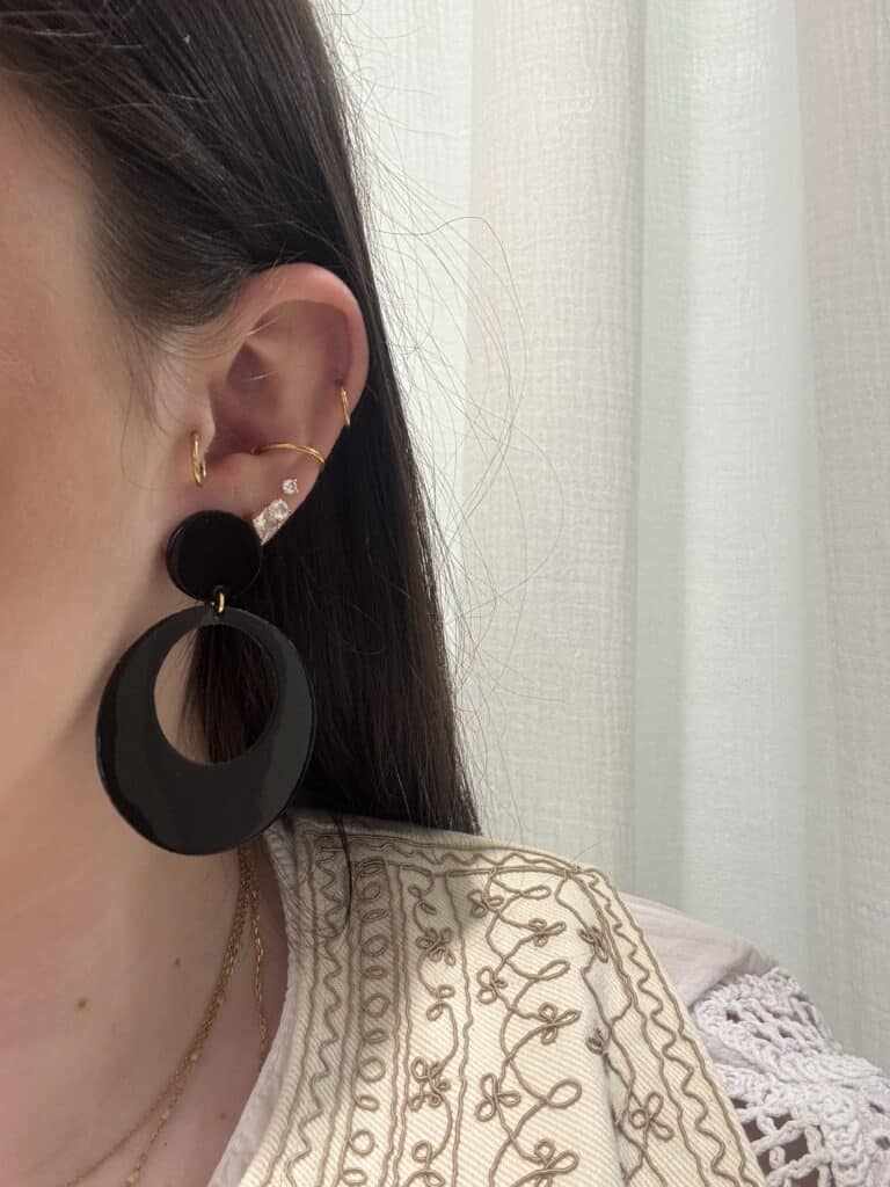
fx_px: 1028
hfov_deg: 46.8
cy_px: 594
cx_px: 445
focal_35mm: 30
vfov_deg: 60.0
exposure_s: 1/50
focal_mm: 2.69
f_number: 1.9
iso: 64
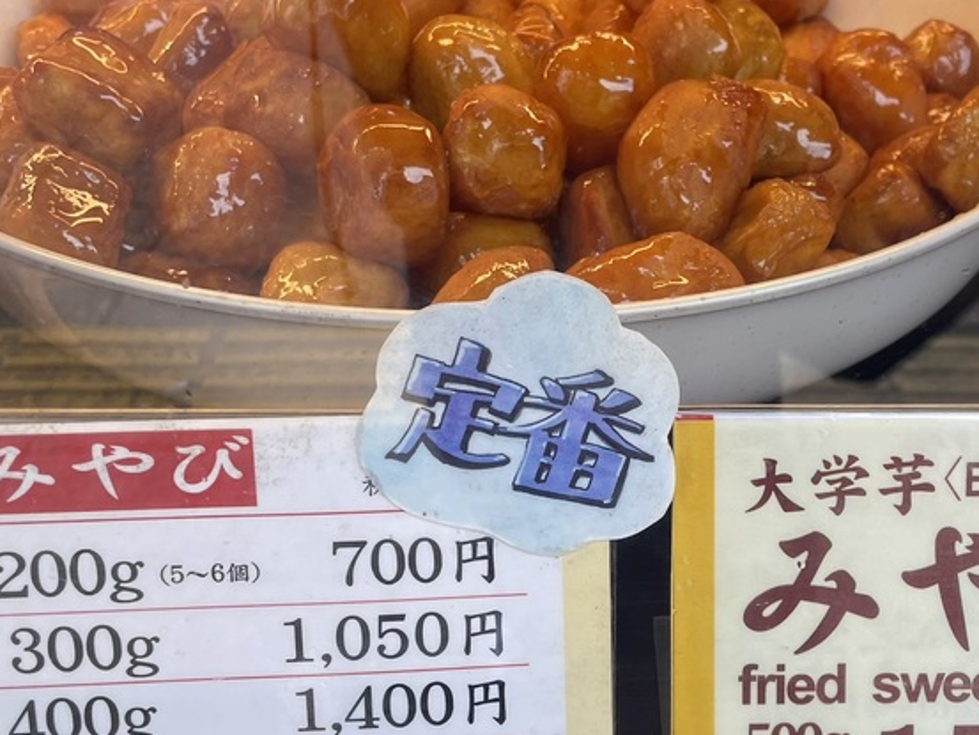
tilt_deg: -32.3
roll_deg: -1.9
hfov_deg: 39.8
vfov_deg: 30.8
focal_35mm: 47
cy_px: 446
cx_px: 671
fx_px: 1330
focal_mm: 4.2
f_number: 1.6
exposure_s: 1/238
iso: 32
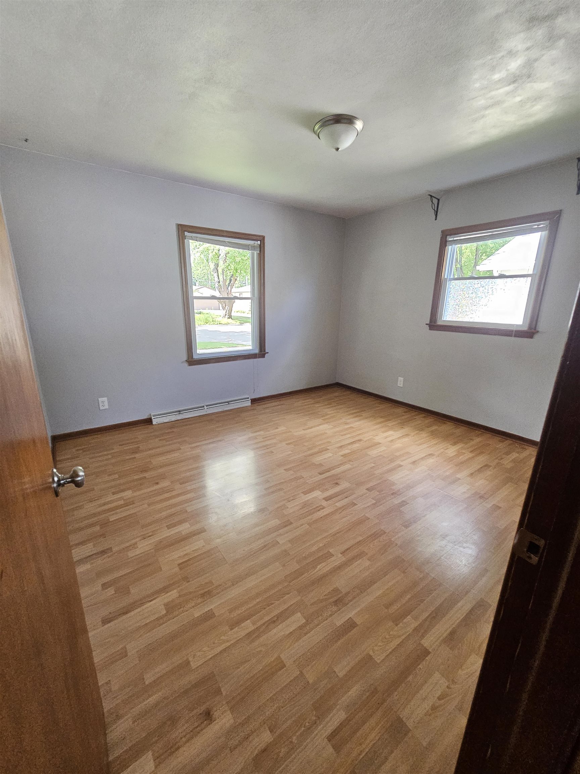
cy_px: 387
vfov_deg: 106.2
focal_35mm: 13
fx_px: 290
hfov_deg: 89.9
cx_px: 290
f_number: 2.2
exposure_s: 1/60
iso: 250
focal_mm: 2.2
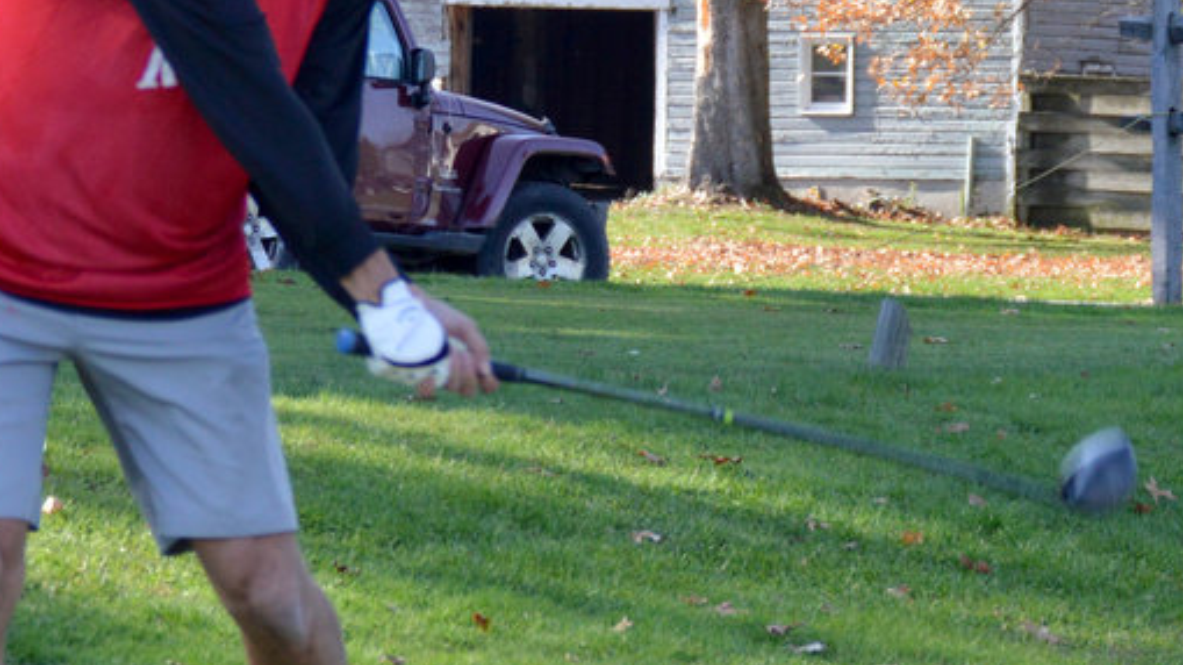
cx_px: 629
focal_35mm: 255
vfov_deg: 4.8
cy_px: 408
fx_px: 7983
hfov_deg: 8.5
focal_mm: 55
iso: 400
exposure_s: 1/1000
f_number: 4.5
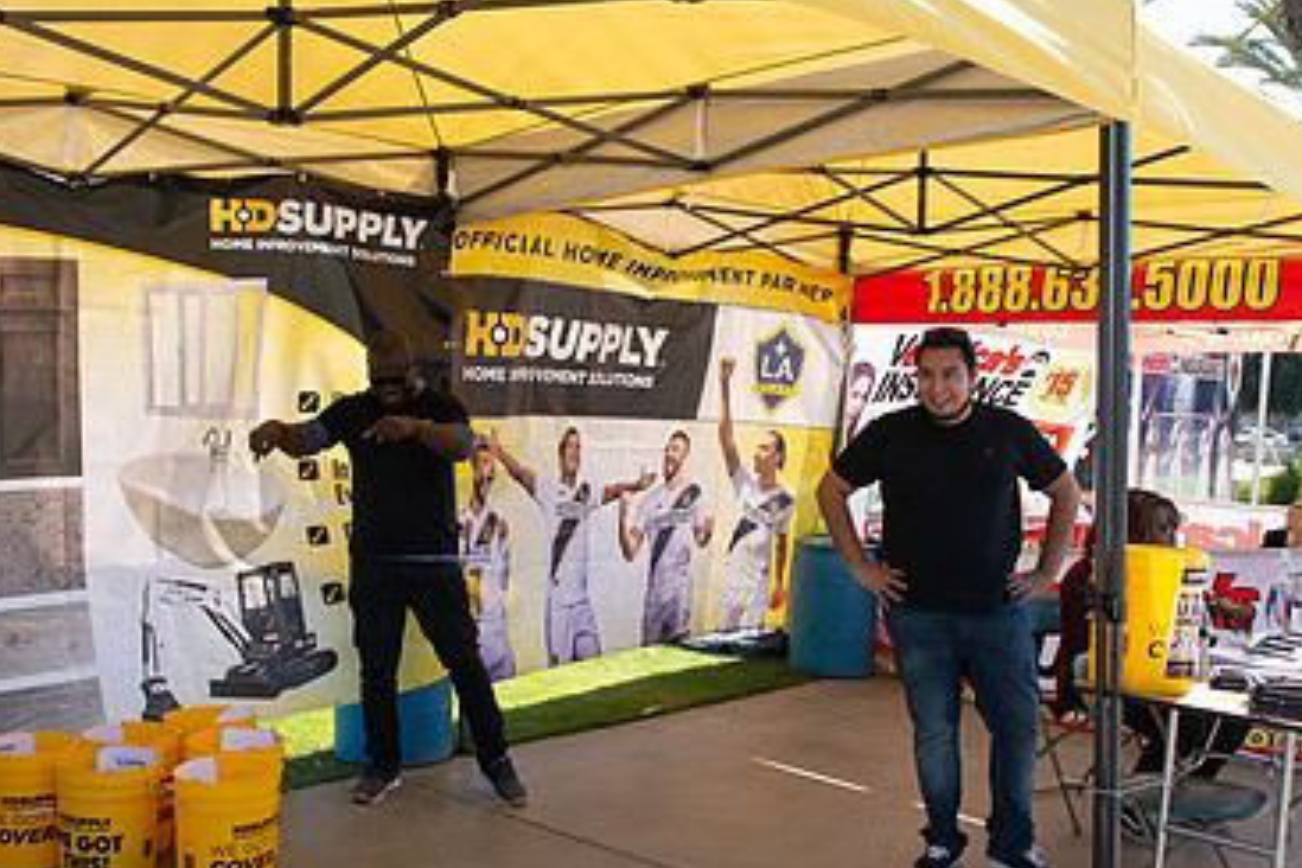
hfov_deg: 50.7
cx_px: 612
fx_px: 1374
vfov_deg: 35.0
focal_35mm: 38
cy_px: 482
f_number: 4
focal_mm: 24
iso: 250
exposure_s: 1/1600
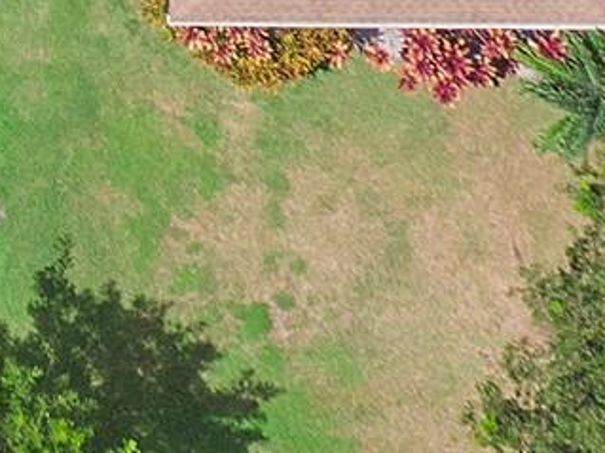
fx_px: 2691
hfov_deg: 11.7
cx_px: -558
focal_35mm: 154
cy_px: -762
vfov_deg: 8.5
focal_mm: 4.39
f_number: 2.8
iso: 100
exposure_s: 1/800
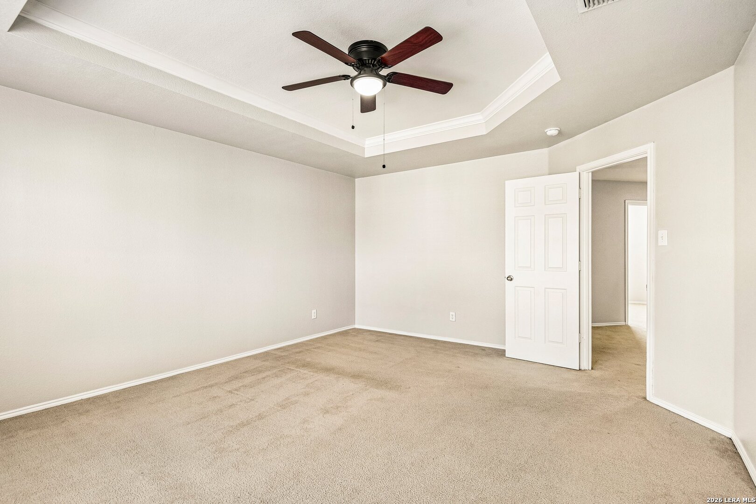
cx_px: 378
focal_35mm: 16
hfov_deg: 96.7
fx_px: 336
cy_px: 252
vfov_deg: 73.7
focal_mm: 16
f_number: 8
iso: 720
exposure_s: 1/15
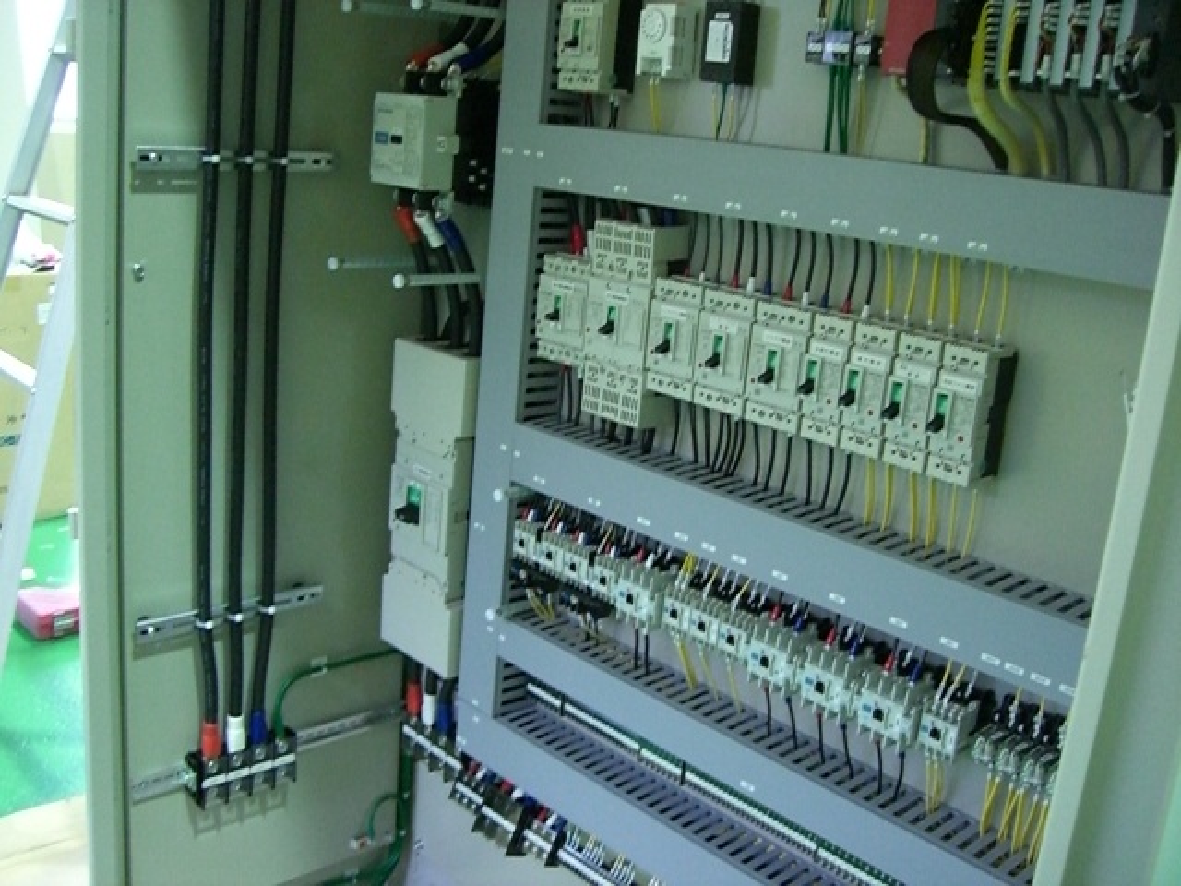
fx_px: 1296
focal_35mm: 38
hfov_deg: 49.0
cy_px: 443
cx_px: 590
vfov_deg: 37.7
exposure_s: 1/40
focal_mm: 6.2
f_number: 2.7
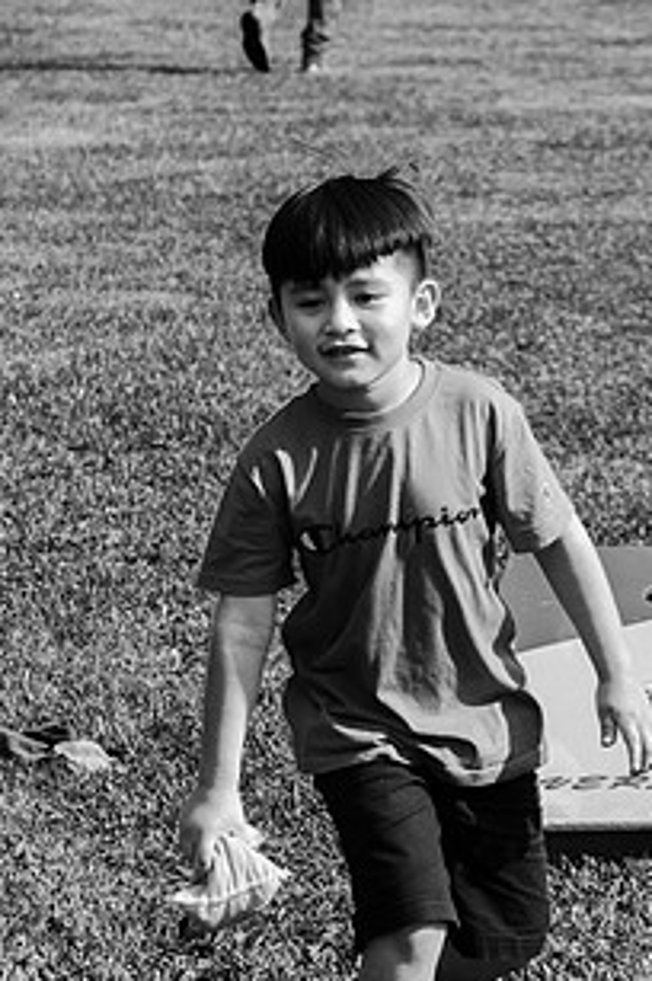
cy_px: 428
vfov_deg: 7.7
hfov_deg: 5.1
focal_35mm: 268
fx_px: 7297
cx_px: 259
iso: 100
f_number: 9
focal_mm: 122
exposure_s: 1/320
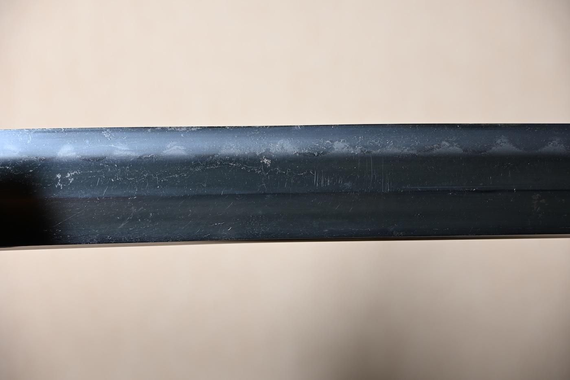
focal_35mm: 105
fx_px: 1662
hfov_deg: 19.5
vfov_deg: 13.0
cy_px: 190
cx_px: 285
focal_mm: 70
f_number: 5.3
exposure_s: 1/2
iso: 100
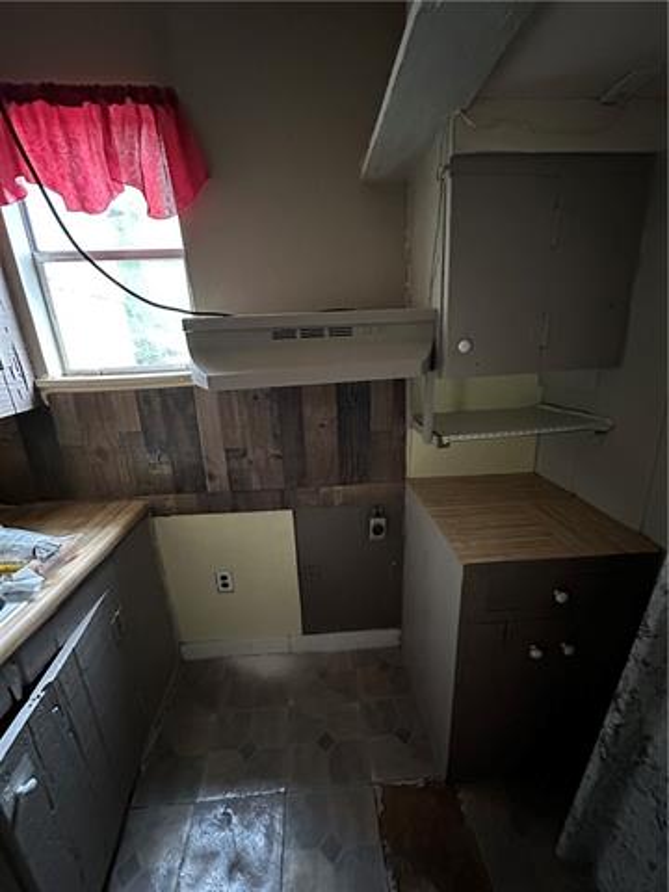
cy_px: 446
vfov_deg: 102.1
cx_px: 334
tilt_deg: -17.6
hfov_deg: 85.7
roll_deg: +3.7
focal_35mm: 14
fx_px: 361
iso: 2500
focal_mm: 2.22
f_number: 2.2
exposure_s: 1/30
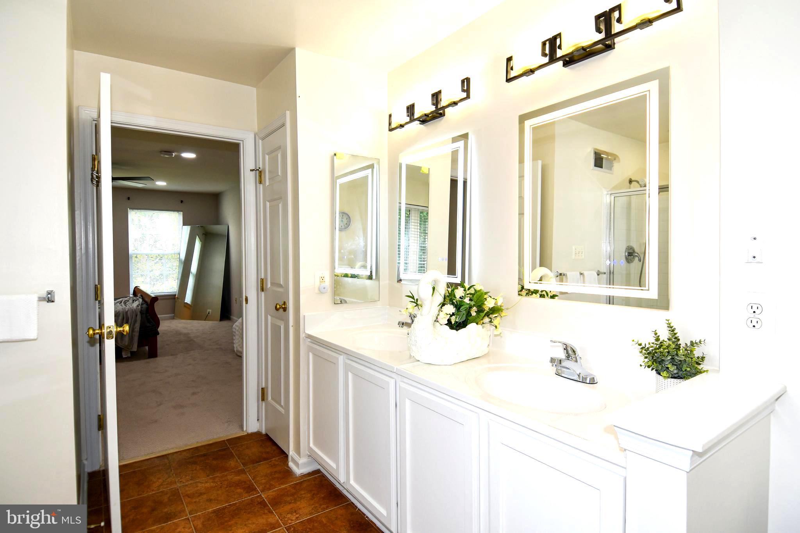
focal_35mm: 18
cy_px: 266
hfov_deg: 90.0
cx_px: 400
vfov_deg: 67.4
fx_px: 400
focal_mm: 12
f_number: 4.5
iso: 200
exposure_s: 1/80
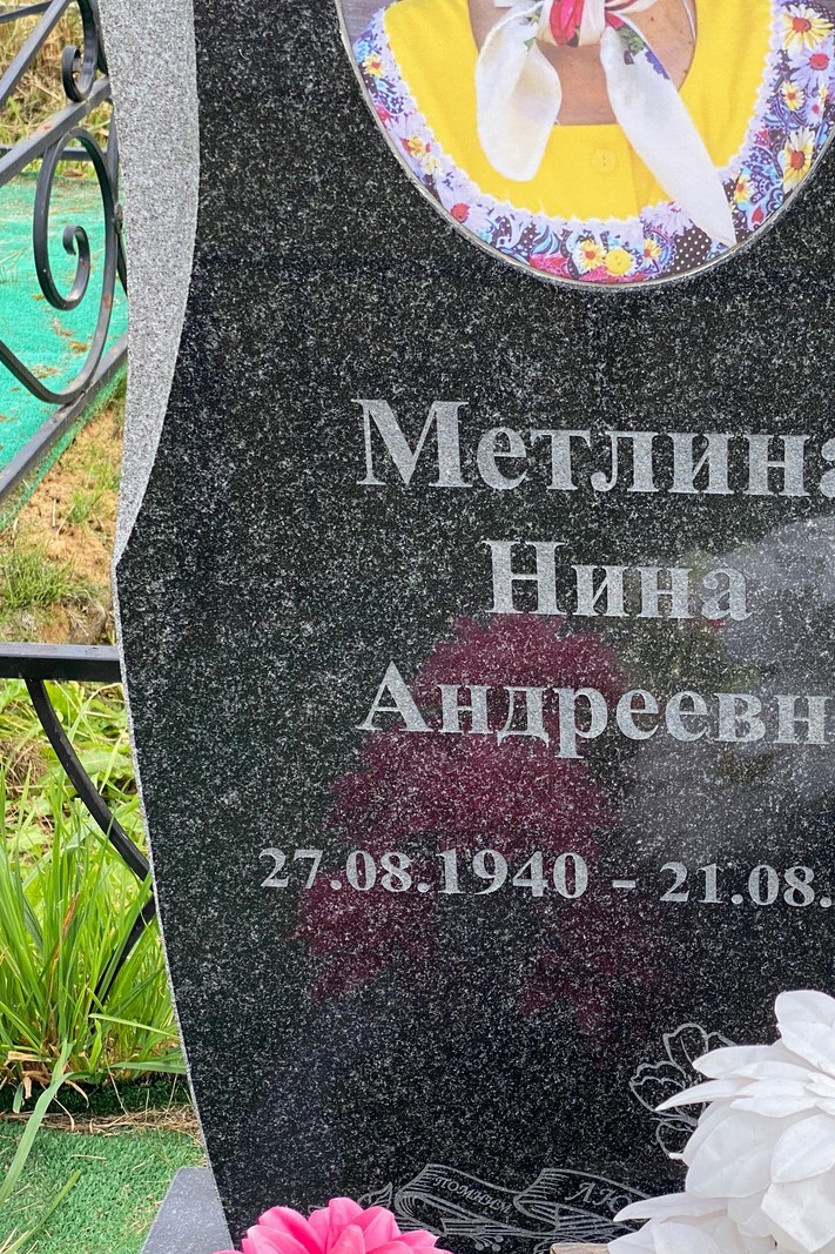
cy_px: 626
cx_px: 722
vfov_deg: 27.7
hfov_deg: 18.4
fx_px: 2540
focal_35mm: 73
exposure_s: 1/378
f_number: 2
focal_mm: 6
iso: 20
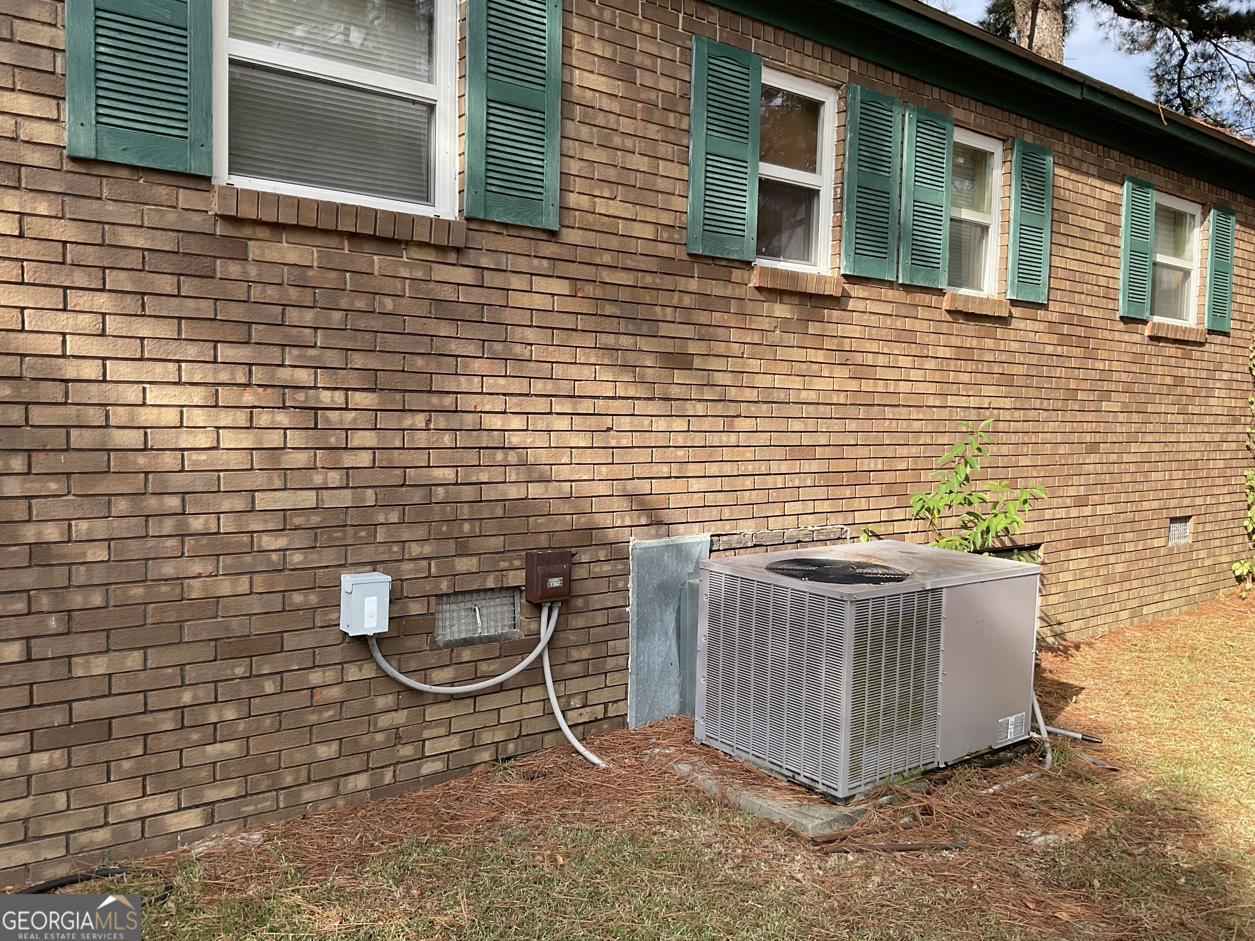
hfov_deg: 61.7
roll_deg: -2.0
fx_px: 1051
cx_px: 628
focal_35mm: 29
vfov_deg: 48.2
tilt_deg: -6.2
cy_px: 470
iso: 16
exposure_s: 1/478
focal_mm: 3
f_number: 1.8
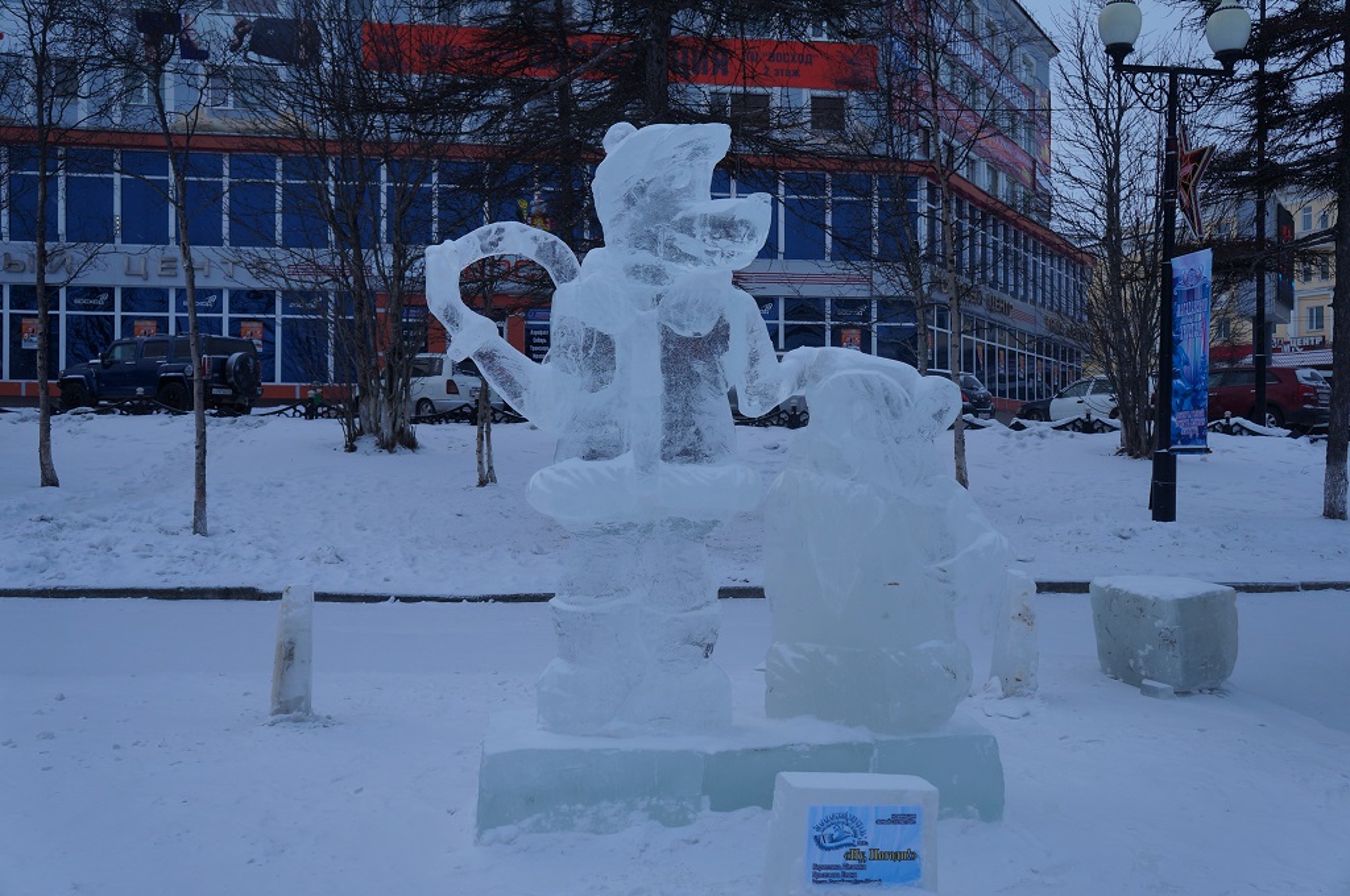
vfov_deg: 36.8
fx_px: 1348
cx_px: 675
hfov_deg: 53.2
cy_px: 448
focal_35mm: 36
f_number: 5.6
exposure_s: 1/320
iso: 200
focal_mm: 24
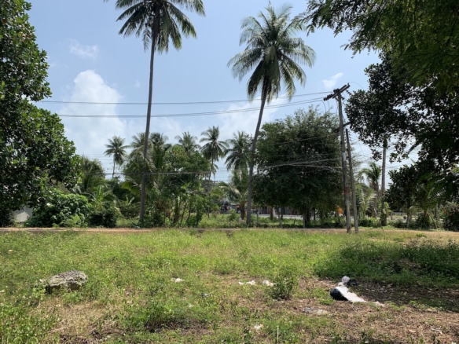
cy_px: 172
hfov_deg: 67.3
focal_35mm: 26
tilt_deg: +5.3
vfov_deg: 53.1
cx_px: 230
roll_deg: -1.2
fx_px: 345
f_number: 1.8
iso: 25
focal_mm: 4.25
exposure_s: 1/3185
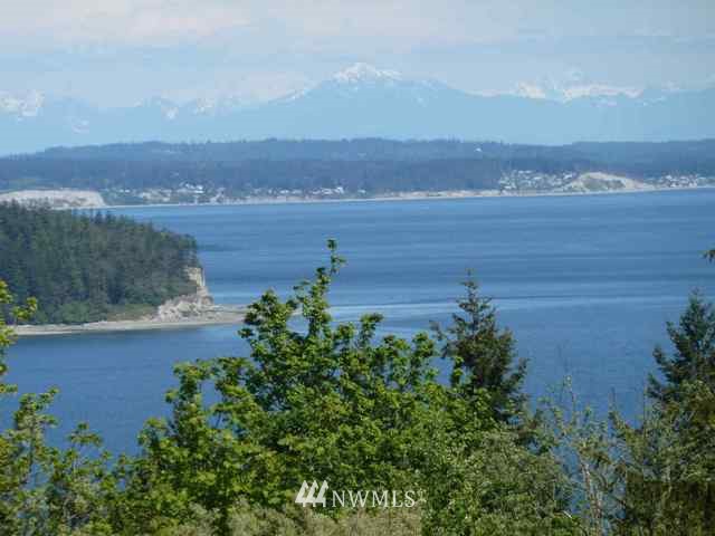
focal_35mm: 260
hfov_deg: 7.6
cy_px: 268
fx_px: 5370
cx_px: 358
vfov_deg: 5.7
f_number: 4.7
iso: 80
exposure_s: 1/400
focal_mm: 42.6
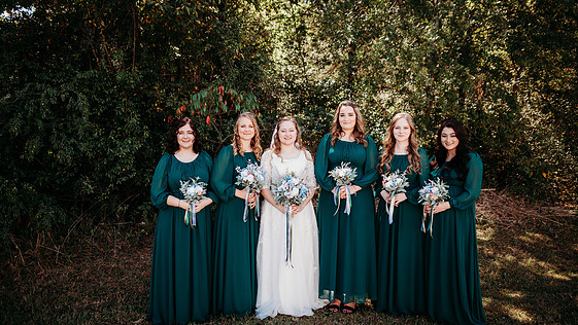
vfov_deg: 44.4
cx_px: 285
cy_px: 176
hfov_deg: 71.9
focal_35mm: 26
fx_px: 399
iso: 160
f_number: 2.2
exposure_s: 1/800
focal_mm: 24
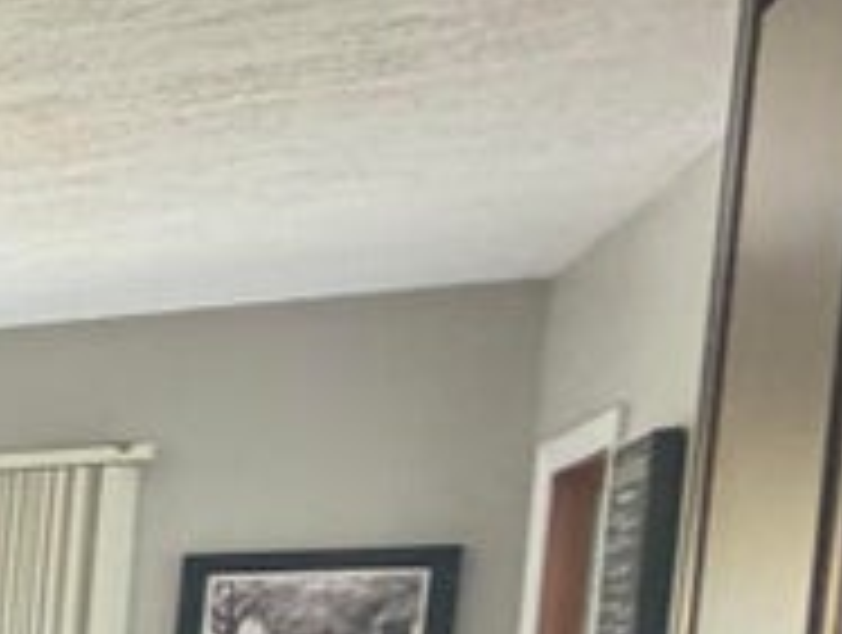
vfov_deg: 13.4
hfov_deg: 10.5
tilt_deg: -6.7
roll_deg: +1.1
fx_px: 2486
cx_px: -1880
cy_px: 1070
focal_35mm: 102
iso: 400
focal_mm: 2.22
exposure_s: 1/60
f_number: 2.2
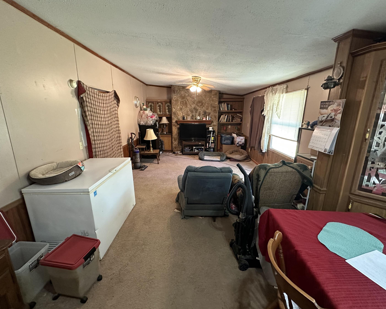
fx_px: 171
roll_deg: +0.2
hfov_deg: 96.8
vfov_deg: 84.0
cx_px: 187
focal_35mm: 15
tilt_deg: -13.8
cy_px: 152
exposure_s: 1/60
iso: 640
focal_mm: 2.22
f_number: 2.2
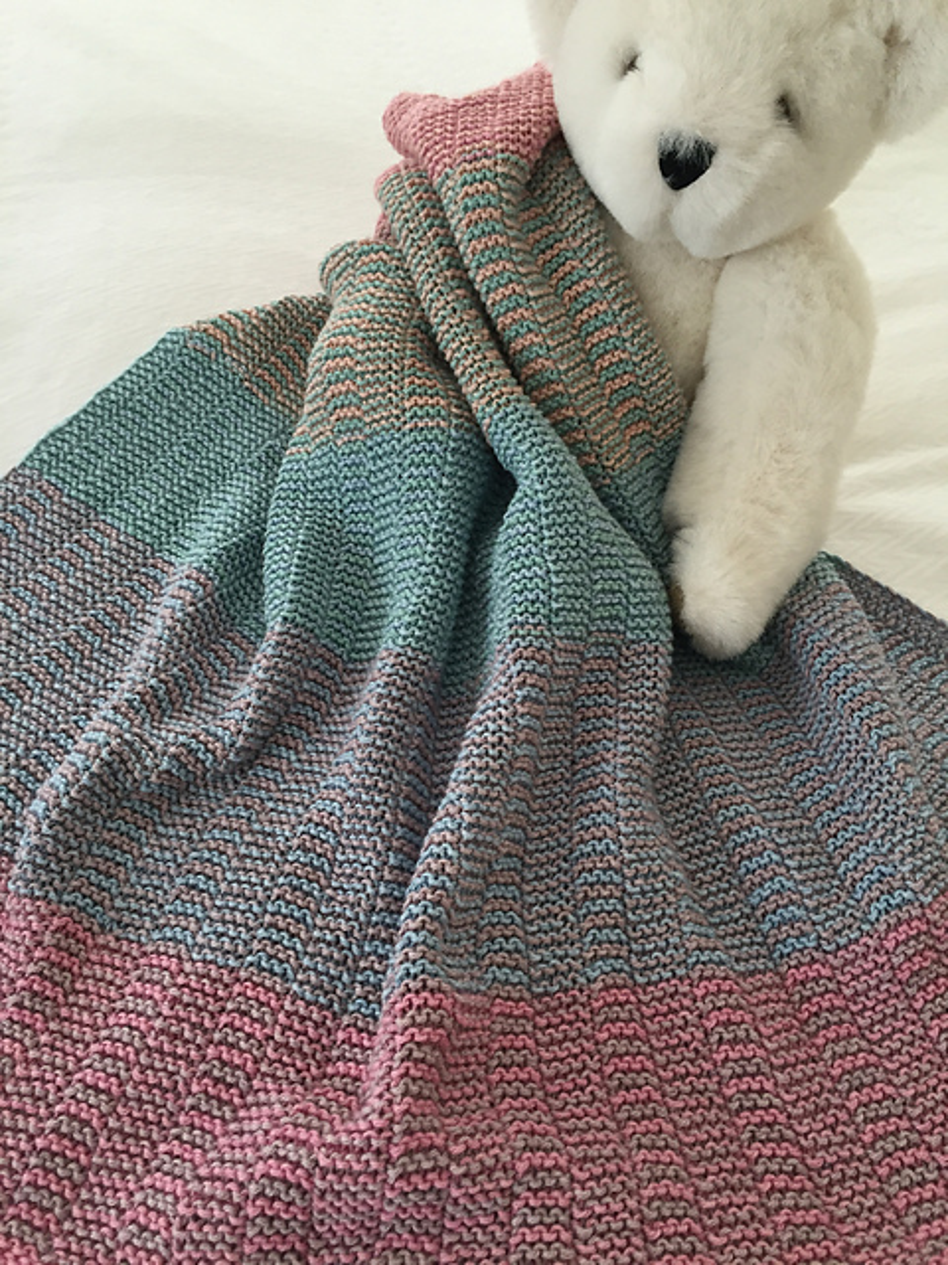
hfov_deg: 48.2
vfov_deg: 61.7
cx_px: 474
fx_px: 1059
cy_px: 632
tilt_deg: -48.8
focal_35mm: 29
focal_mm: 4.15
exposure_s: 1/30
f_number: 2.2
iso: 50
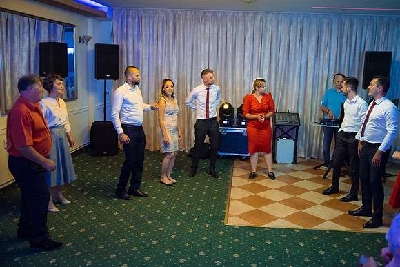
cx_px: 215
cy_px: 124
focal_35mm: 34
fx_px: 382
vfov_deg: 38.5
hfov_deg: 55.3
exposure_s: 1/160
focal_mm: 32
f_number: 2.8
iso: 1250
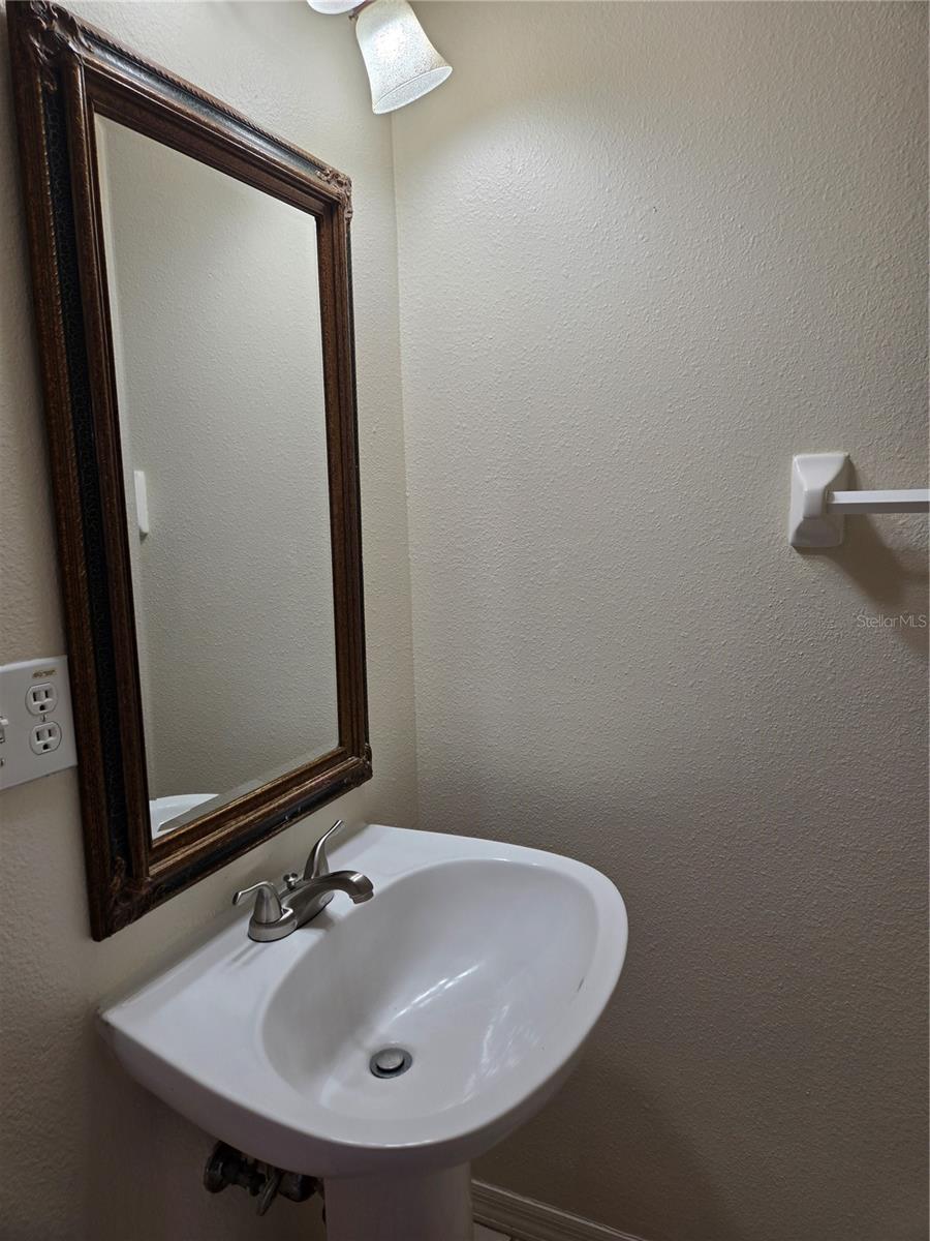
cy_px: 620
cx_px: 465
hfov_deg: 58.9
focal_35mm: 23
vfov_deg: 73.9
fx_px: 824
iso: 32
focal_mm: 5.4
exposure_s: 1/120
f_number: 1.8
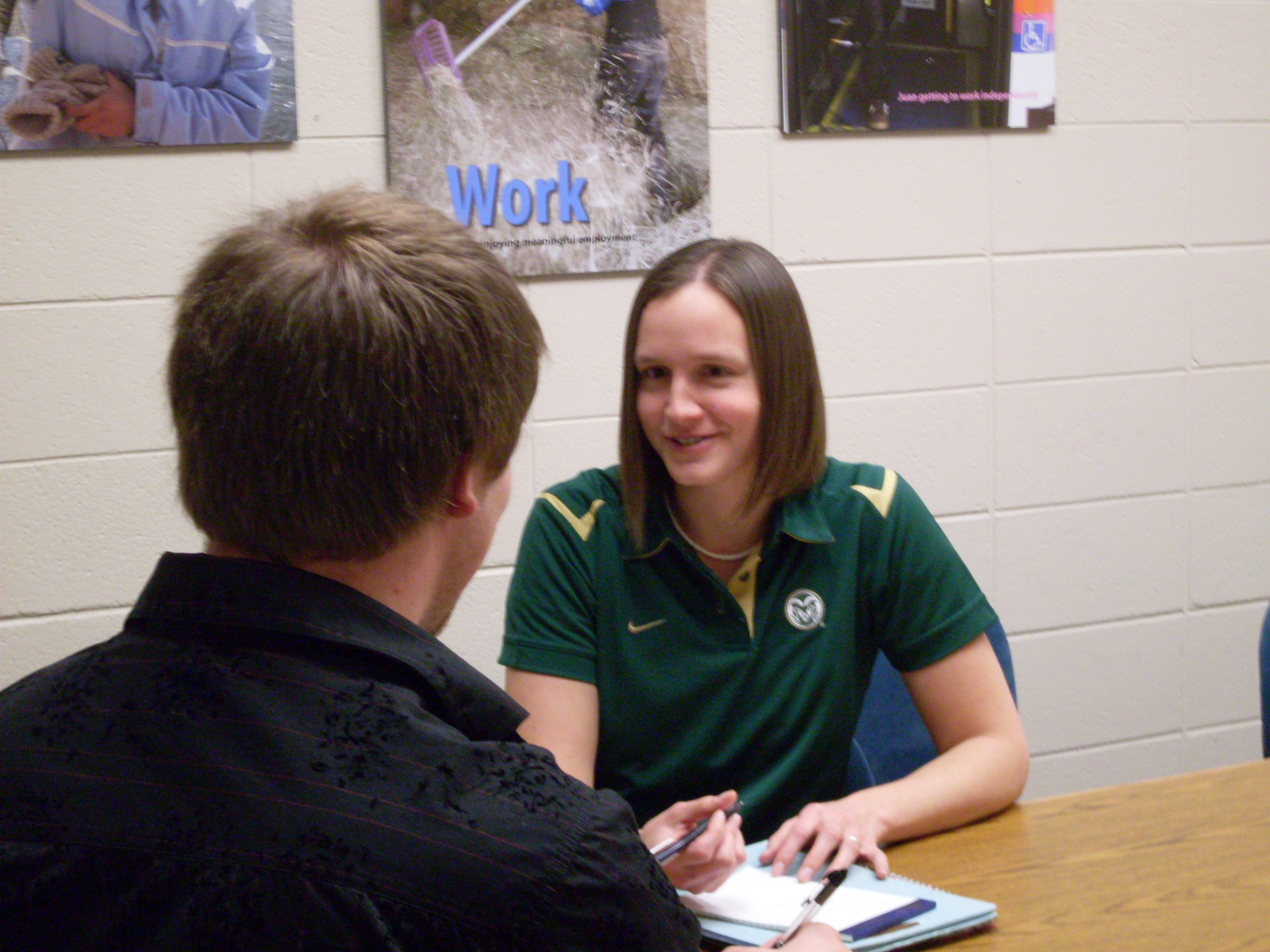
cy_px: 476
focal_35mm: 81
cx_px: 635
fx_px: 2972
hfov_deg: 24.1
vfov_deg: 18.2
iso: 200
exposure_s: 1/20
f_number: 4
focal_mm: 13.5
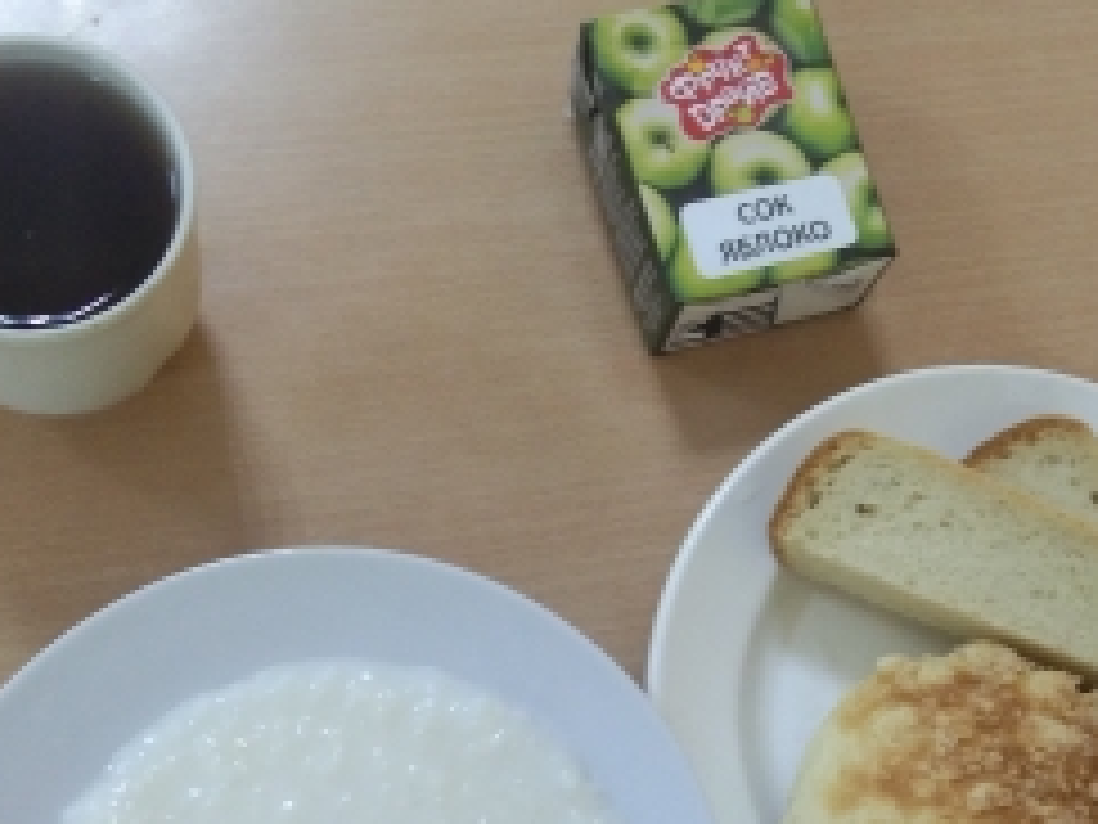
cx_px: 634
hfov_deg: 30.2
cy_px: 554
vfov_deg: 22.8
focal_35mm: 64
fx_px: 2030
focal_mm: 3.65
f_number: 2.2
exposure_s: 1/33
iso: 508
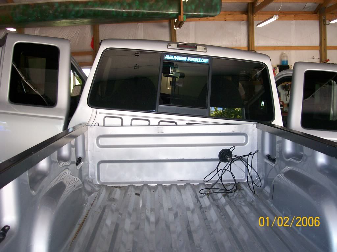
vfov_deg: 39.7
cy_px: 126
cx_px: 168
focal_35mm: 36
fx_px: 350
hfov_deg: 51.4
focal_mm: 6
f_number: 2.7
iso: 140
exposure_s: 1/96.1
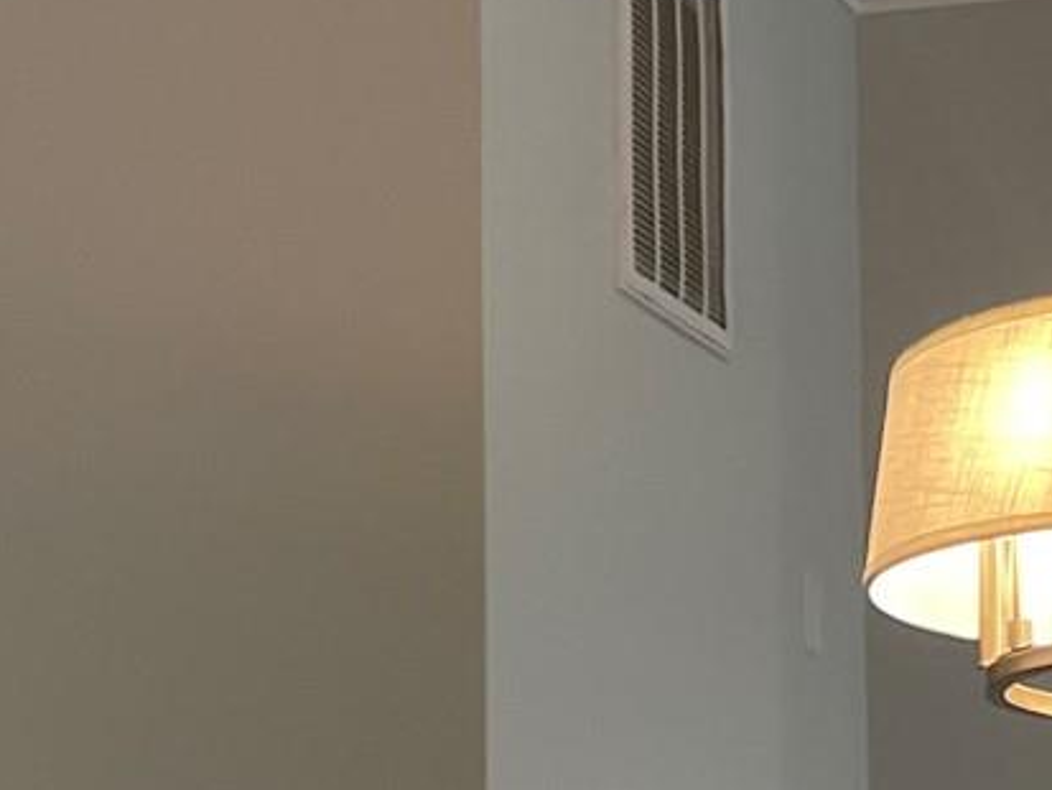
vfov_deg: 11.3
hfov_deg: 15.1
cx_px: 1011
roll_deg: +0.4
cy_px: 900
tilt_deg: +4.1
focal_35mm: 129
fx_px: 3922
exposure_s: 1/60
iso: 64
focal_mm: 4.2
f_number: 1.6
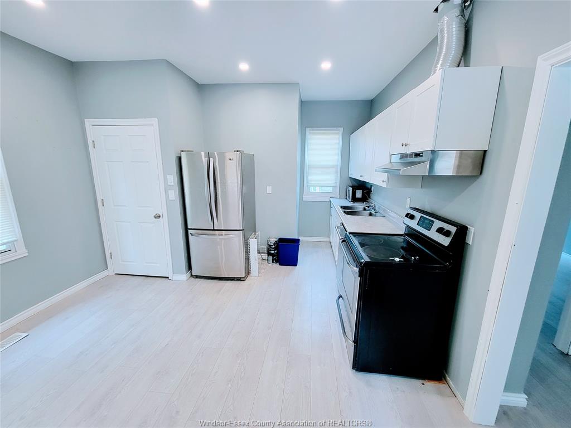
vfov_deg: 89.9
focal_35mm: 13
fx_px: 214
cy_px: 214
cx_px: 286
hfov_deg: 106.2
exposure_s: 1/60
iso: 250
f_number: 2.2
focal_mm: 2.2
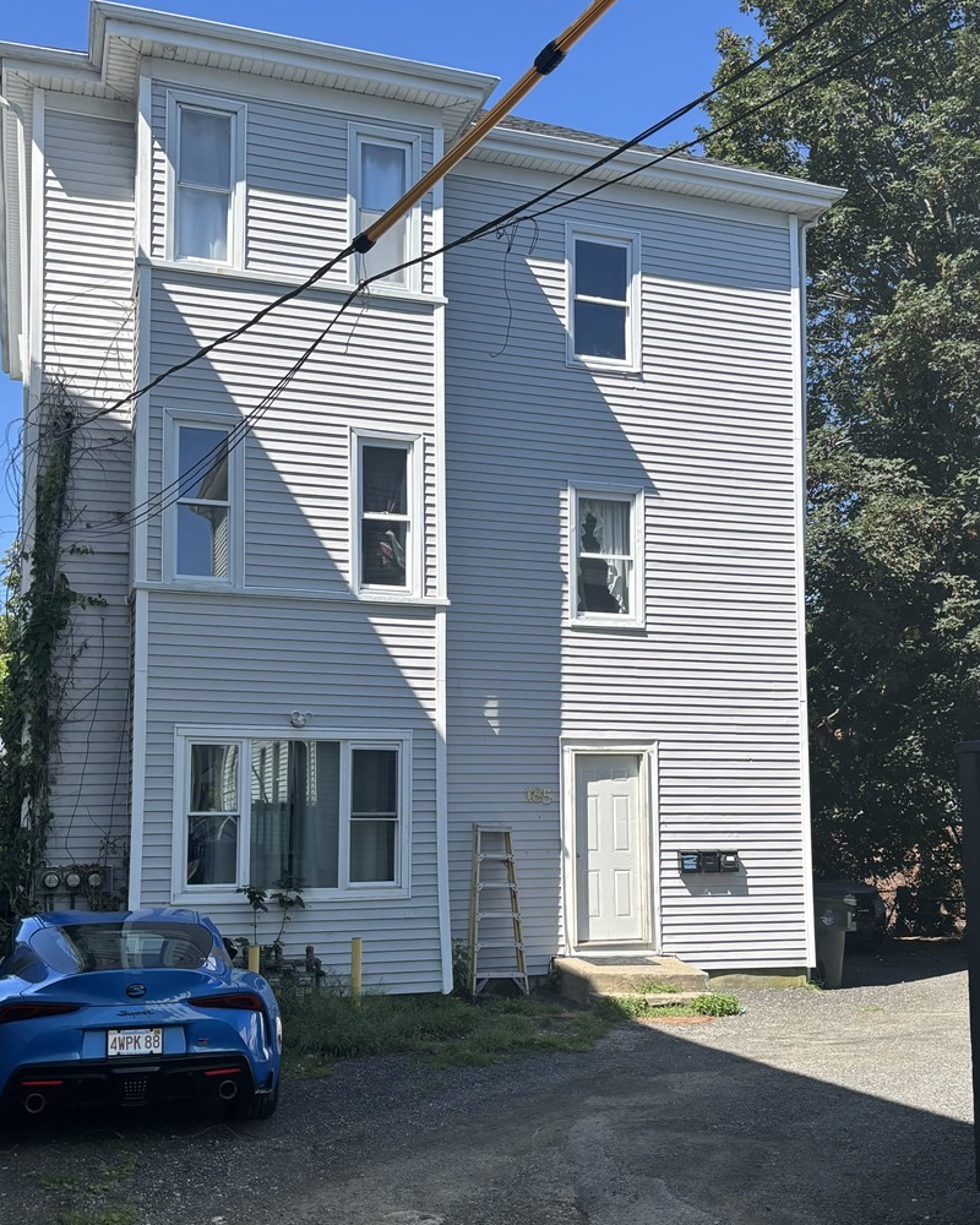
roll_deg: -0.9
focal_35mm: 39
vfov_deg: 46.6
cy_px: 722
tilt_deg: +4.8
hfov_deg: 38.2
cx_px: 540
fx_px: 1414
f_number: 1.6
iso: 50
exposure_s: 1/2062
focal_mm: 5.96
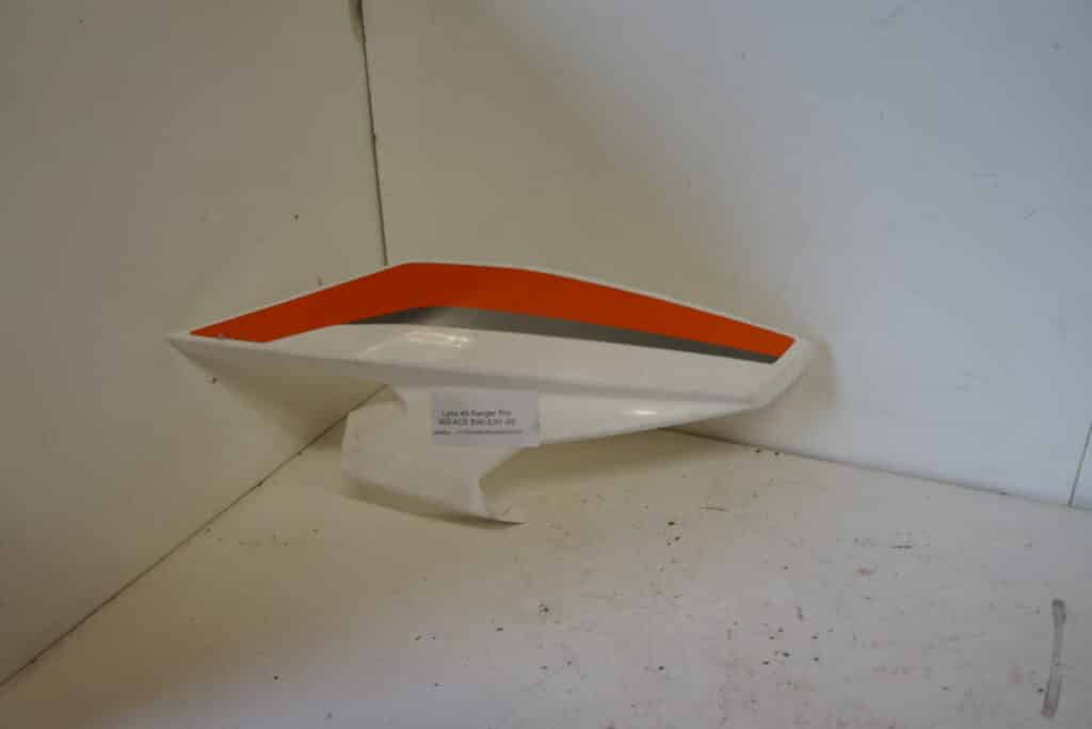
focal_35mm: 27
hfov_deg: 67.4
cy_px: 364
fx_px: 819
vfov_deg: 47.9
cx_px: 546
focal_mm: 18
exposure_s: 1/60
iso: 500
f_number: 4.5
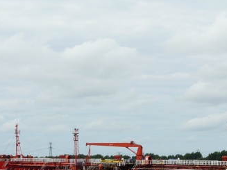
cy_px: 139
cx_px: 219
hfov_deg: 17.5
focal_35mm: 110
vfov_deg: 13.4
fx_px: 721
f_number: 7.1
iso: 100
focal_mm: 7.4
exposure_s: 1/500
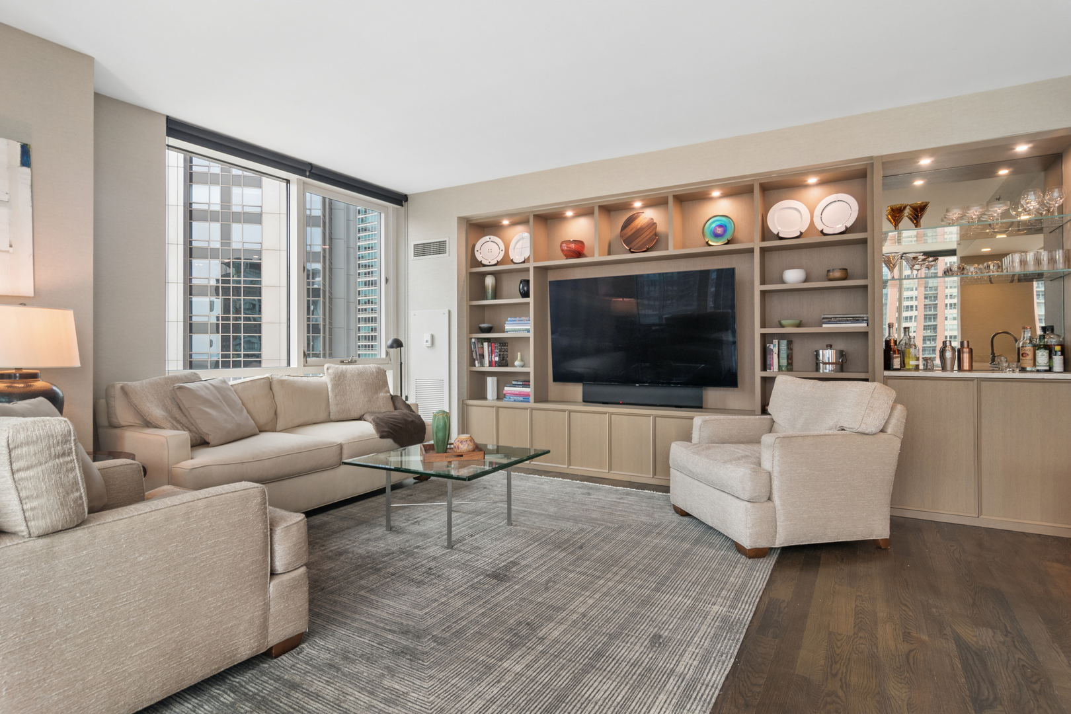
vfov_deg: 67.4
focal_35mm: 18
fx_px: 535
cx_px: 536
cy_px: 357
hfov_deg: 90.0
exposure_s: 1/13
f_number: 8
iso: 200
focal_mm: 12
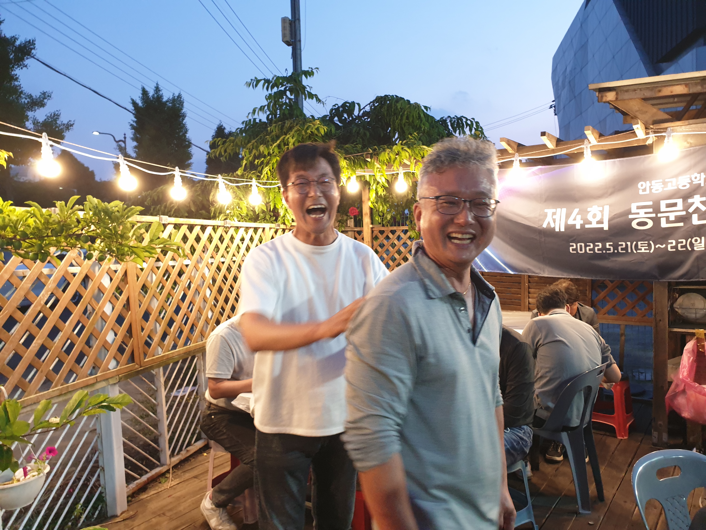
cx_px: 353
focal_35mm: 26
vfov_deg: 53.1
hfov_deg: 67.3
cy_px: 265
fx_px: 530
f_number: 2.4
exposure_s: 1/24
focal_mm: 4.3
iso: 320
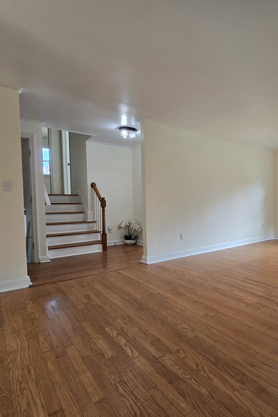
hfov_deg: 59.5
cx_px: 222
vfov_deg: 86.9
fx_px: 220
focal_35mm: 19
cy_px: 217
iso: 80
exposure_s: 1/60
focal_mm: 2.2
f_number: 2.2
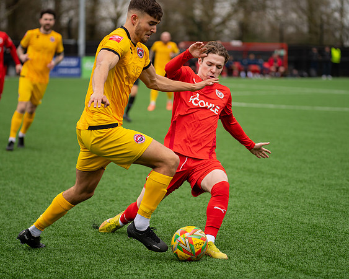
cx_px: 194
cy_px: 140
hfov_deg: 14.3
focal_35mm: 135
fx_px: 1395
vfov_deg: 11.4
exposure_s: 1/2000
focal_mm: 120
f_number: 2.8
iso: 400
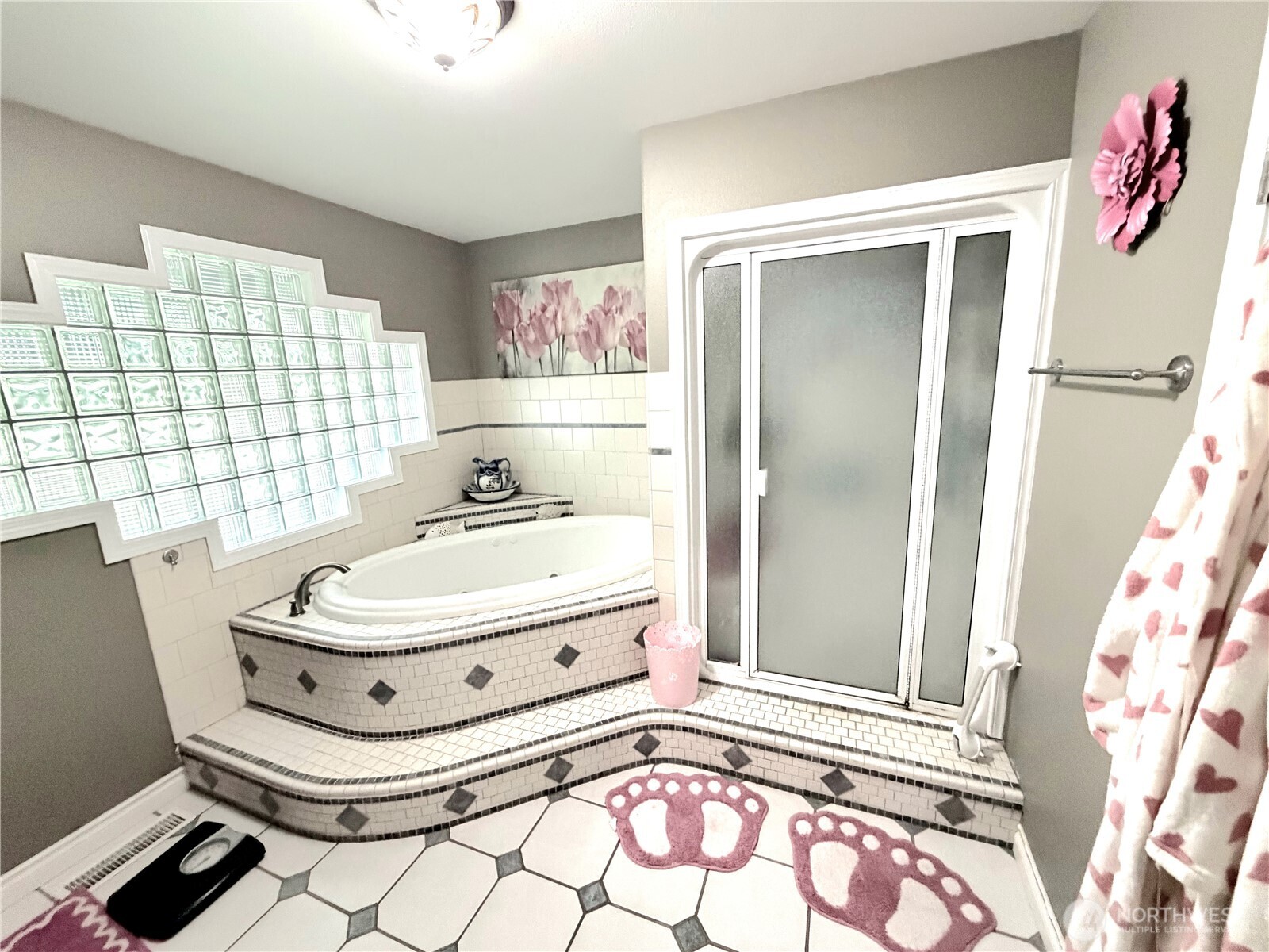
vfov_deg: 85.7
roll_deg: +2.4
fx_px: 513
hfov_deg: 102.1
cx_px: 634
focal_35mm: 14
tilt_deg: -11.5
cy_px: 476
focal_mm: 2.22
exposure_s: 1/60.2
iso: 640
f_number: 2.2
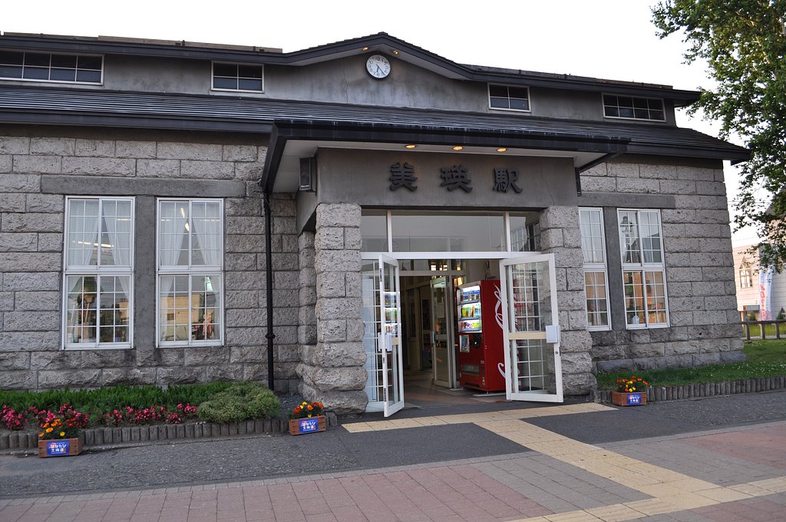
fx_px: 589
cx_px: 393
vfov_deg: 47.8
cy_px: 261
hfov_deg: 67.4
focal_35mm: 27
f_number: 5.6
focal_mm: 18
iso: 200
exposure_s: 1/125
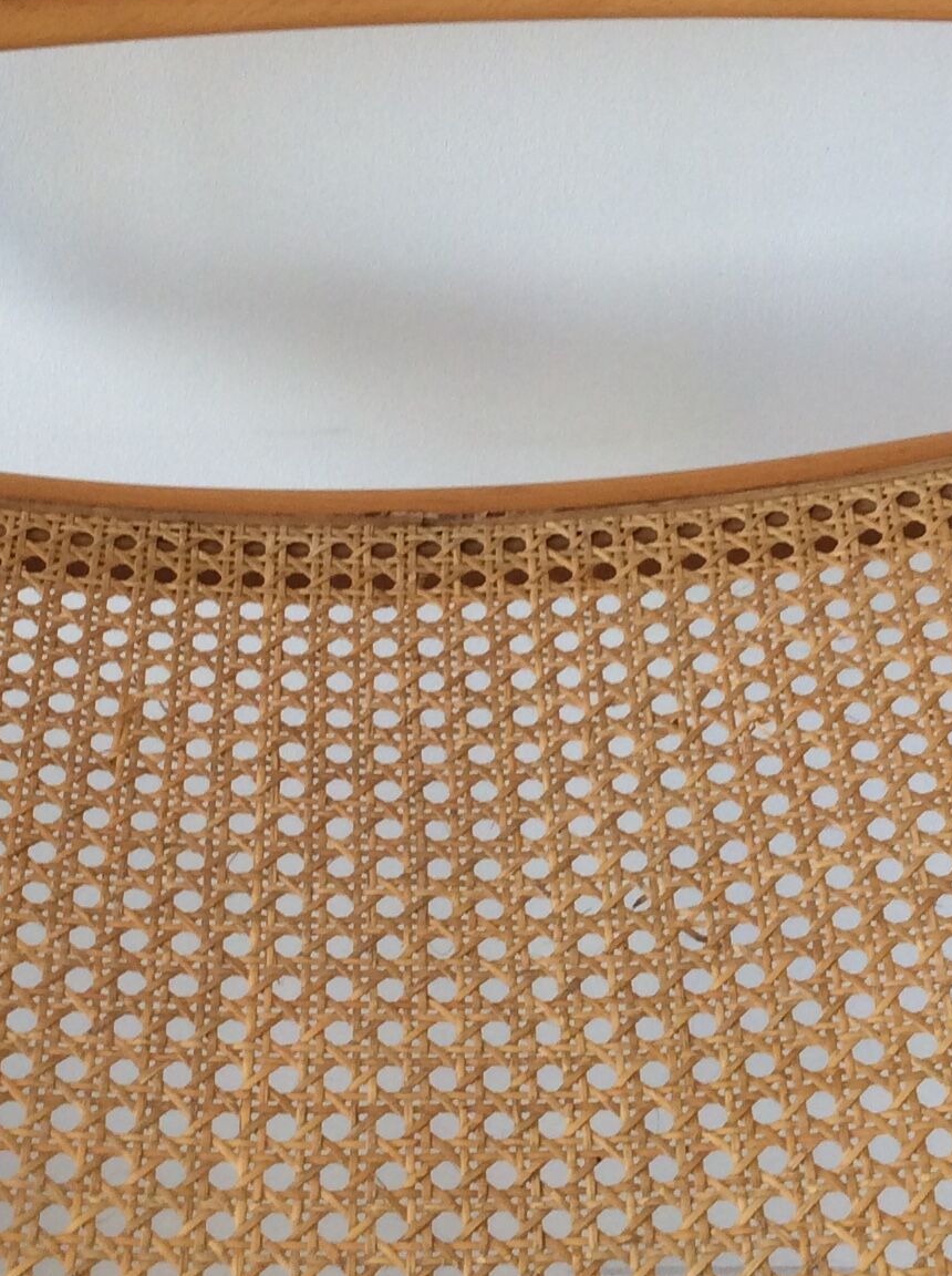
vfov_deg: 27.0
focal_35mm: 72
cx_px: 416
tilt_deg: -43.0
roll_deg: +0.7
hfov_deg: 20.4
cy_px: 464
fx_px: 2648
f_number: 2.4
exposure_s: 1/100
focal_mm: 3.3
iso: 32
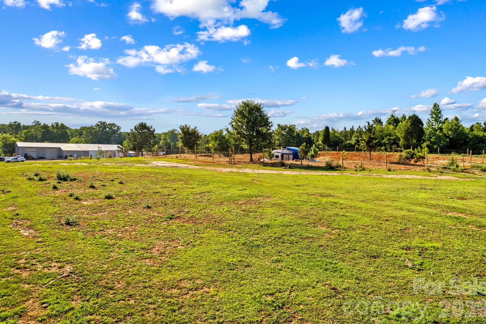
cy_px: 157
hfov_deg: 76.1
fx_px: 310
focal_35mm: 23
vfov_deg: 55.1
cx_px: 238
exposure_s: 1/2000
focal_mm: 8.38
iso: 110
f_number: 2.8
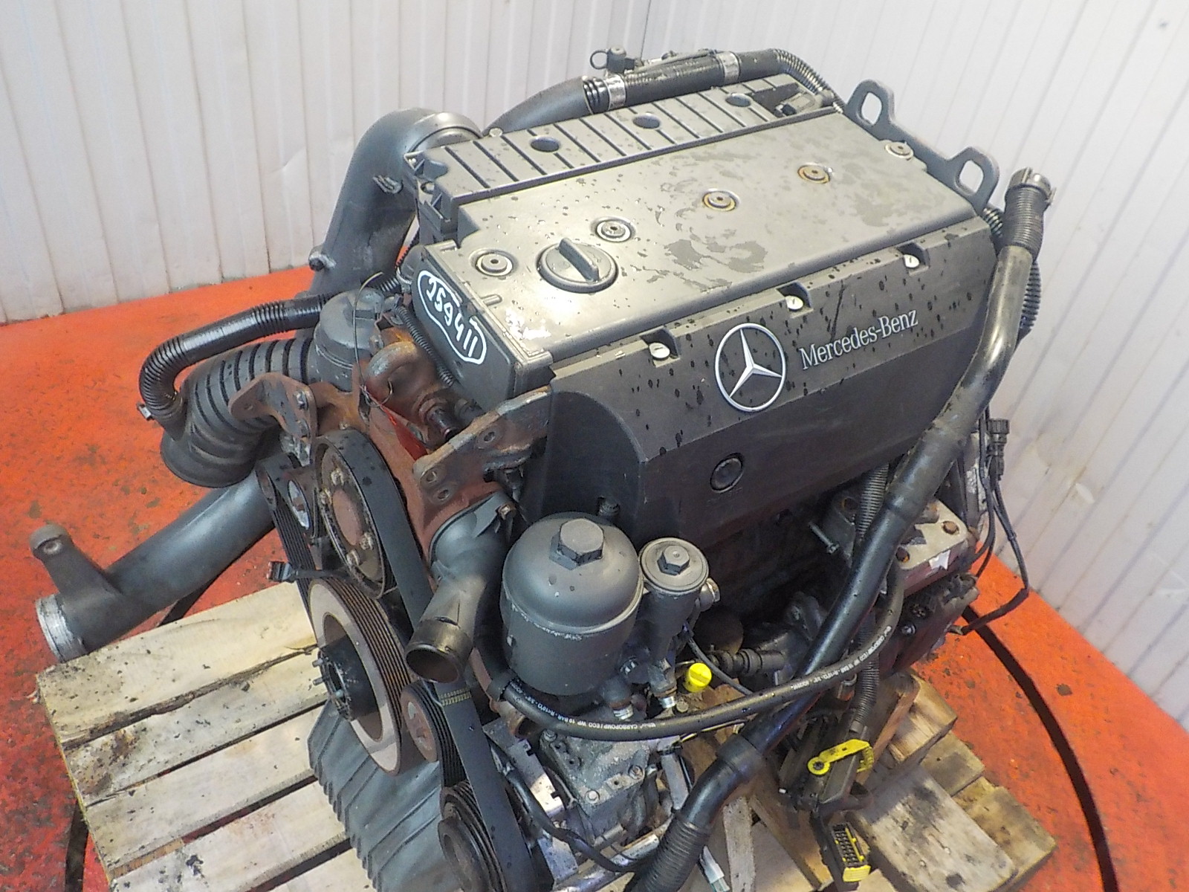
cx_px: 594
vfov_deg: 46.8
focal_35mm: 30
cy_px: 446
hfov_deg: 60.0
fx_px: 1030
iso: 400
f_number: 3.3
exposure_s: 1/20
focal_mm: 4.1
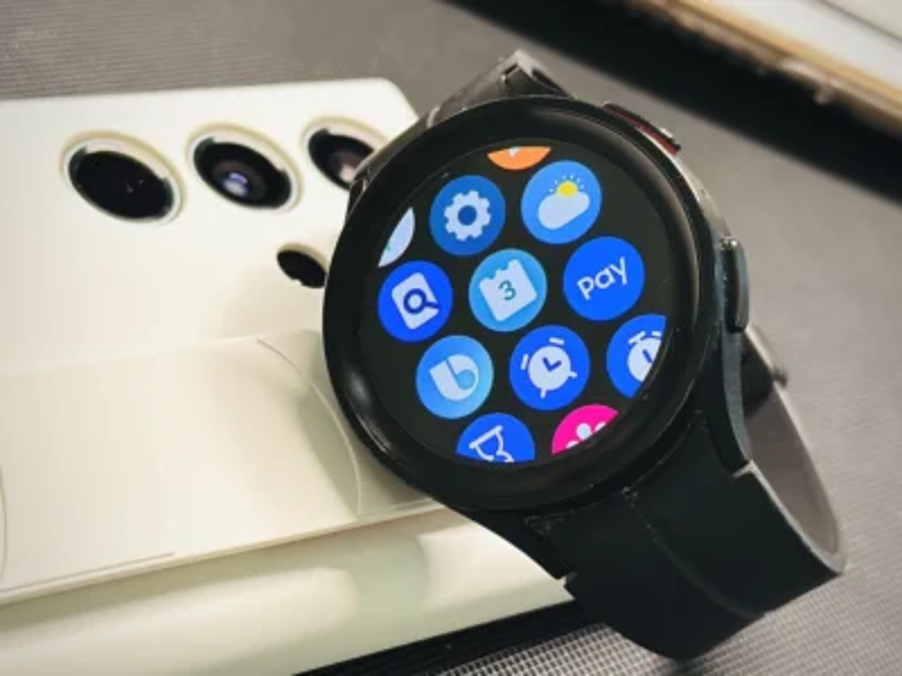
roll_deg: -9.1
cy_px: 338
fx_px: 1251
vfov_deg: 30.3
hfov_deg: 39.7
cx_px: 451
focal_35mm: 48
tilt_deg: -40.1
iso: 125
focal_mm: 6.86
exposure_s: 1/61
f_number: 1.78
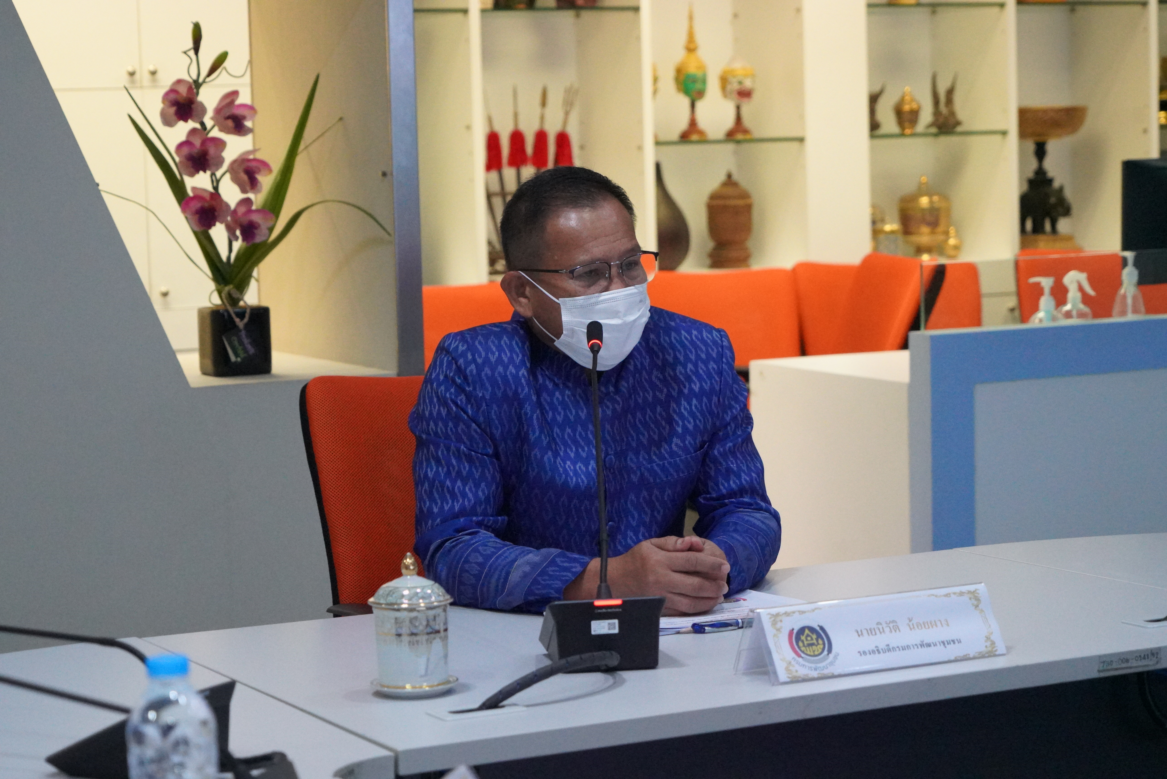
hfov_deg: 22.6
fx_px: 2918
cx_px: 584
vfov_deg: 15.2
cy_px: 390
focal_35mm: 90
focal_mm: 90
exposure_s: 1/500
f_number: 5.6
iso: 20000
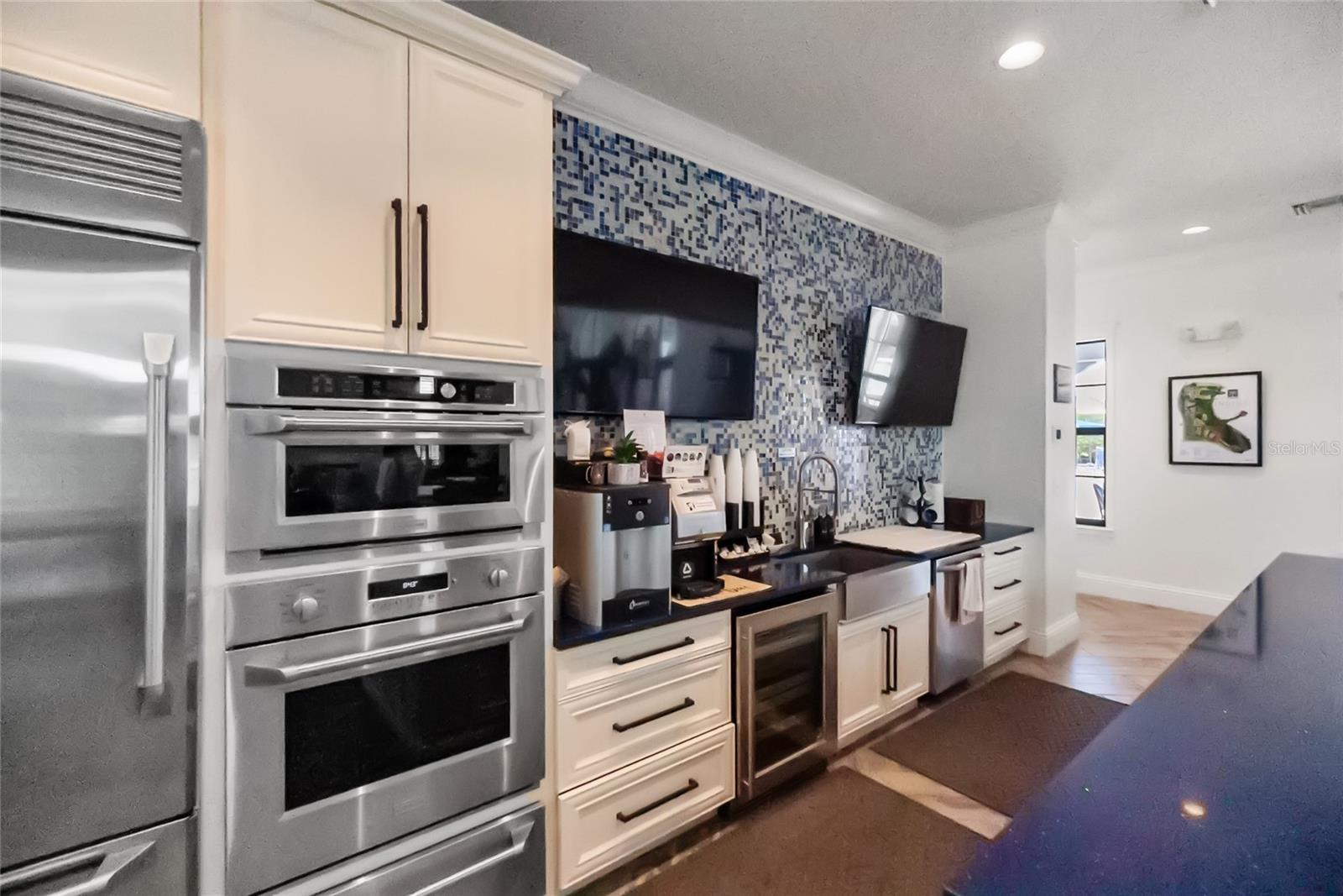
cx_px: 672
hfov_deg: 100.4
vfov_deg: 77.3
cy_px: 448
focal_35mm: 15
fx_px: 560
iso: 51200
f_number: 4
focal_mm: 10
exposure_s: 1/8000
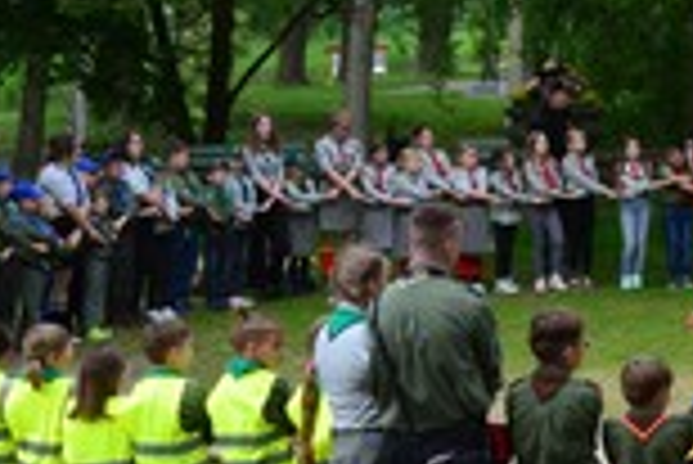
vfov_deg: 8.3
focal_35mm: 164
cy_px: -187
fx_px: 3152
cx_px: 1035
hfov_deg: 12.0
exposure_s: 1/200
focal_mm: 21
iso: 400
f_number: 10
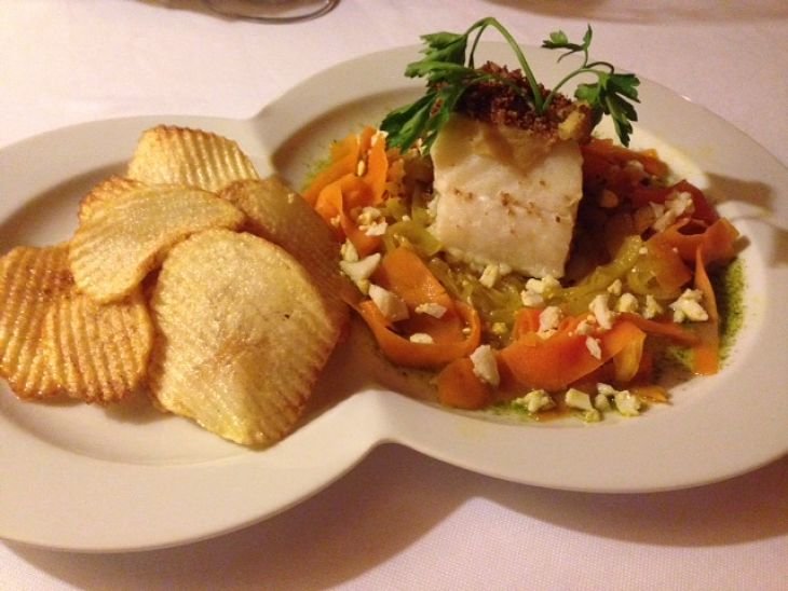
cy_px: 296
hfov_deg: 55.3
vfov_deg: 43.0
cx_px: 394
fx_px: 751
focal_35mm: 33
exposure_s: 1/15
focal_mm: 4.12
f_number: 2.4
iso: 640
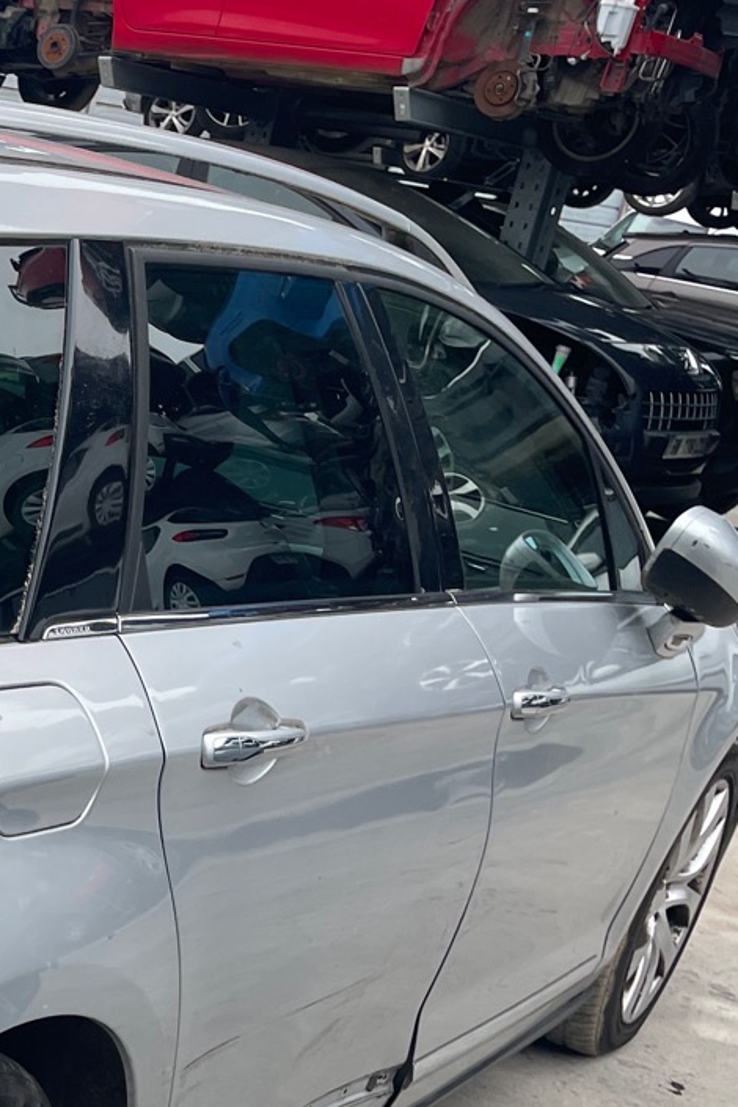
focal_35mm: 69
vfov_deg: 28.6
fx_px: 2122
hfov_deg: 17.2
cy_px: 890
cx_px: -466
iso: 32
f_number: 1.6
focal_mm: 4.2
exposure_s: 1/720
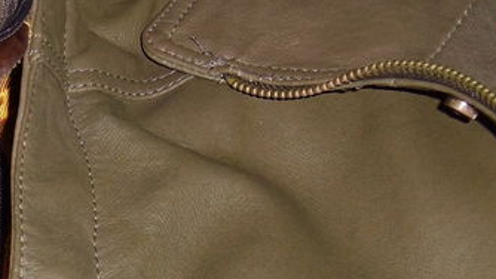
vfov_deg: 9.6
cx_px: -146
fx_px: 1631
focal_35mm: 124
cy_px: 364
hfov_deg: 16.4
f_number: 3.5
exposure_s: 1/45
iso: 80
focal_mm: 6.81
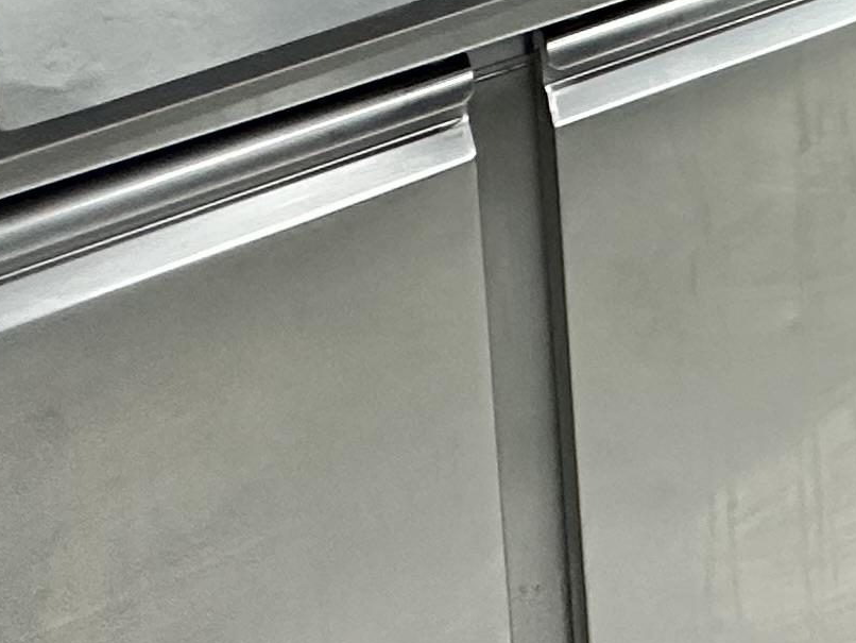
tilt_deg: -4.6
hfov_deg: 18.8
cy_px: -738
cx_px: 1668
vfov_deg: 15.5
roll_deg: -0.2
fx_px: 1732
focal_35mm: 70
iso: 160
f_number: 2.2
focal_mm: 2.22
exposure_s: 1/50
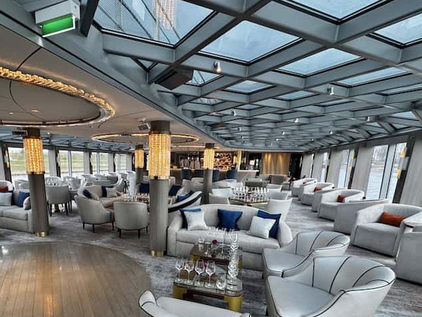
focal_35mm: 20
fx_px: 244
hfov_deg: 79.7
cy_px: 219
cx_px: 149
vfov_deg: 63.7
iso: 64
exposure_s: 1/100
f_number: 2.2
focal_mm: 2.2
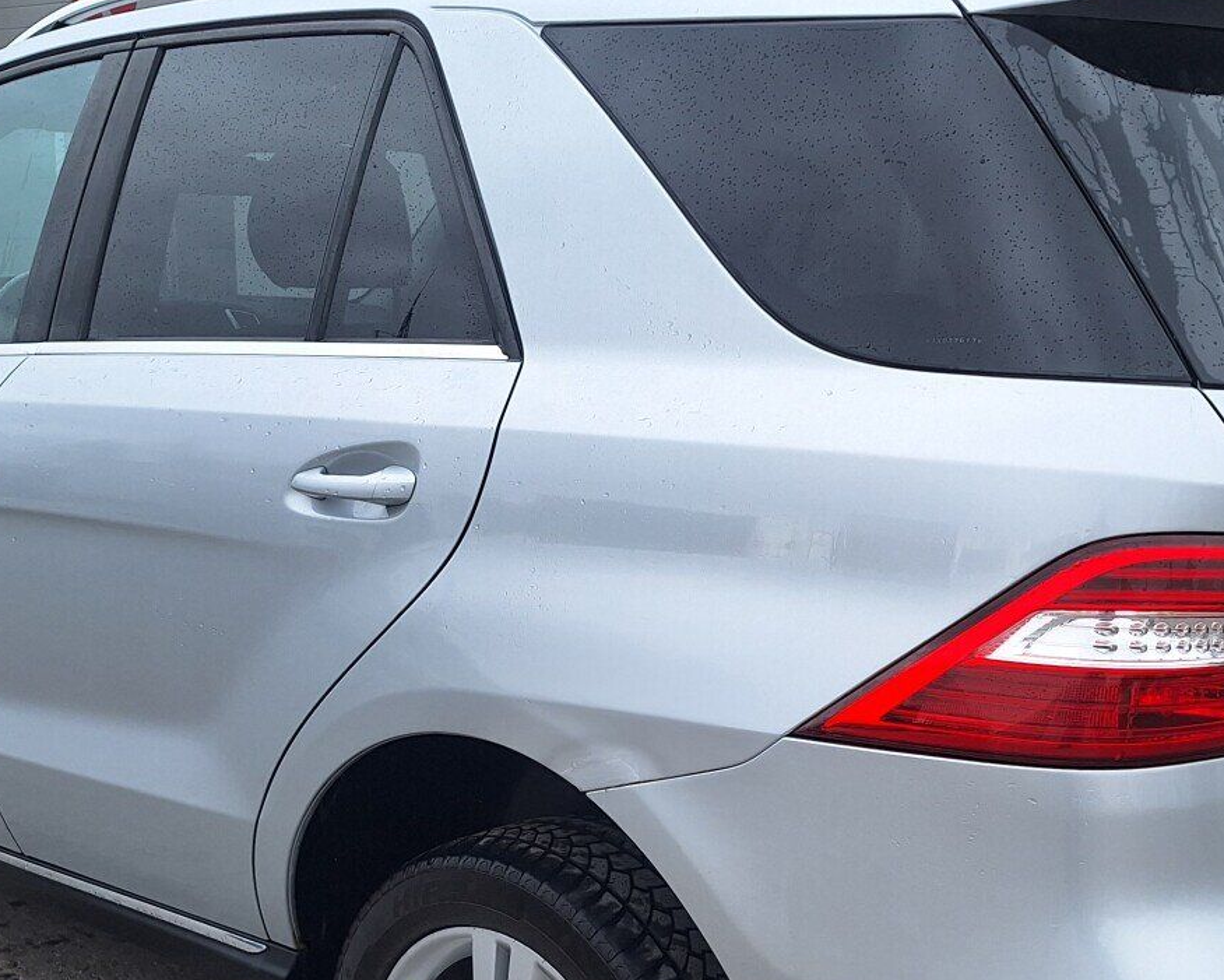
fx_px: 1811
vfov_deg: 29.8
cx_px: 629
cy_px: 740
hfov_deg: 37.3
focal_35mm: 50
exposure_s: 1/390
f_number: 1.8
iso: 40
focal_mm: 5.54
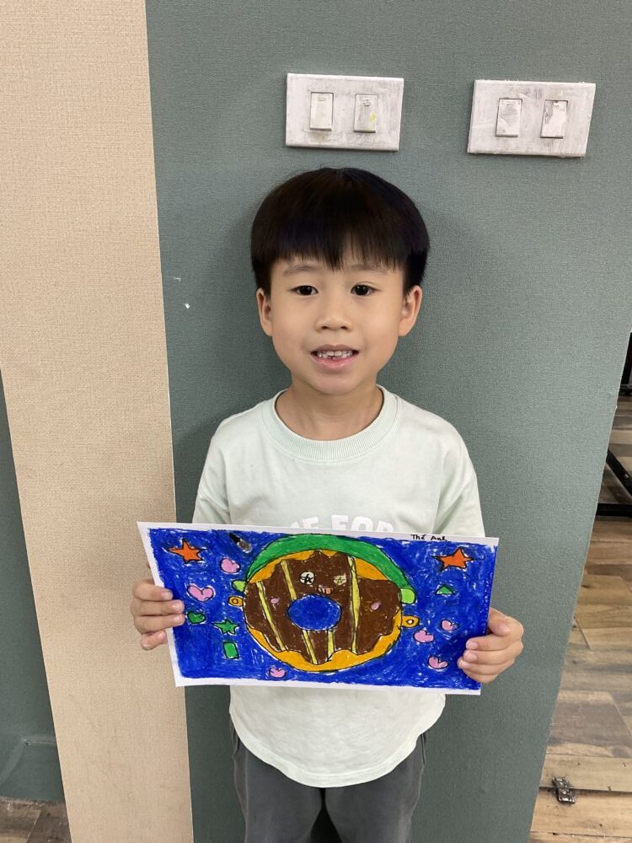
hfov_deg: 48.2
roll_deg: -2.2
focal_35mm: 29
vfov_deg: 61.7
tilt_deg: -22.2
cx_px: 316
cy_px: 422
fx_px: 706
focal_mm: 3
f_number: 1.8
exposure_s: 1/50
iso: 50
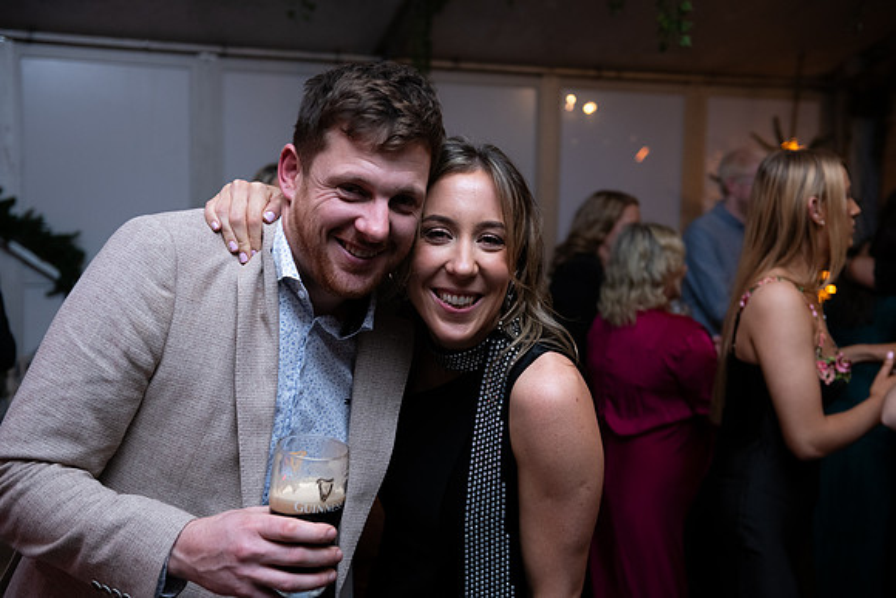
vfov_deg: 28.1
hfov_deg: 41.1
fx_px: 1195
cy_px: 299
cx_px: 448
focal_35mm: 48
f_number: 3.5
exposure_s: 1/160
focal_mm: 48
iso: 800
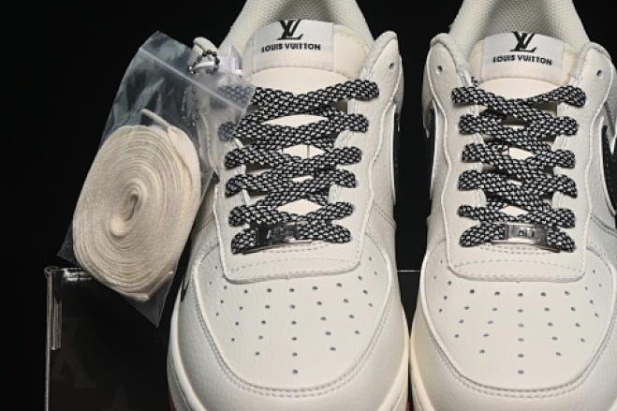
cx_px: 416
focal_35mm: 123
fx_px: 2107
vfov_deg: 11.1
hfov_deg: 16.6
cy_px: 284
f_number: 6.3
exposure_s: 1/60
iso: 160
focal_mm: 50
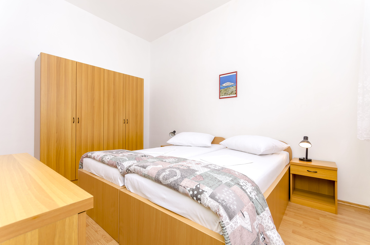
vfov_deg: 77.1
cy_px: 122
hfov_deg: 100.5
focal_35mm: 15
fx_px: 154
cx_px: 185
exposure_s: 1/100
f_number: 8
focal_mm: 10
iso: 250
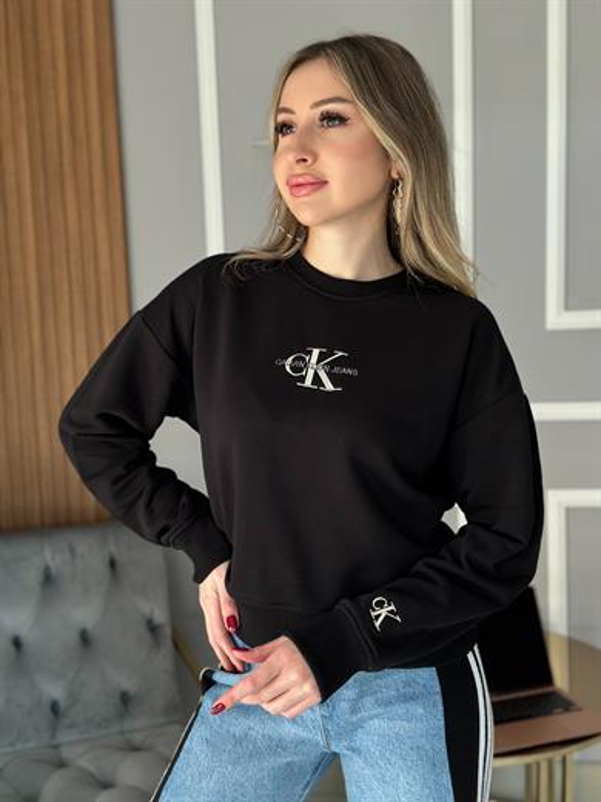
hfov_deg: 30.3
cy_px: 401
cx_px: 300
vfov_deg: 39.7
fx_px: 1111
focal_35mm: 48
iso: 125
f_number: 1.78
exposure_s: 1/67
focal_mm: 6.86
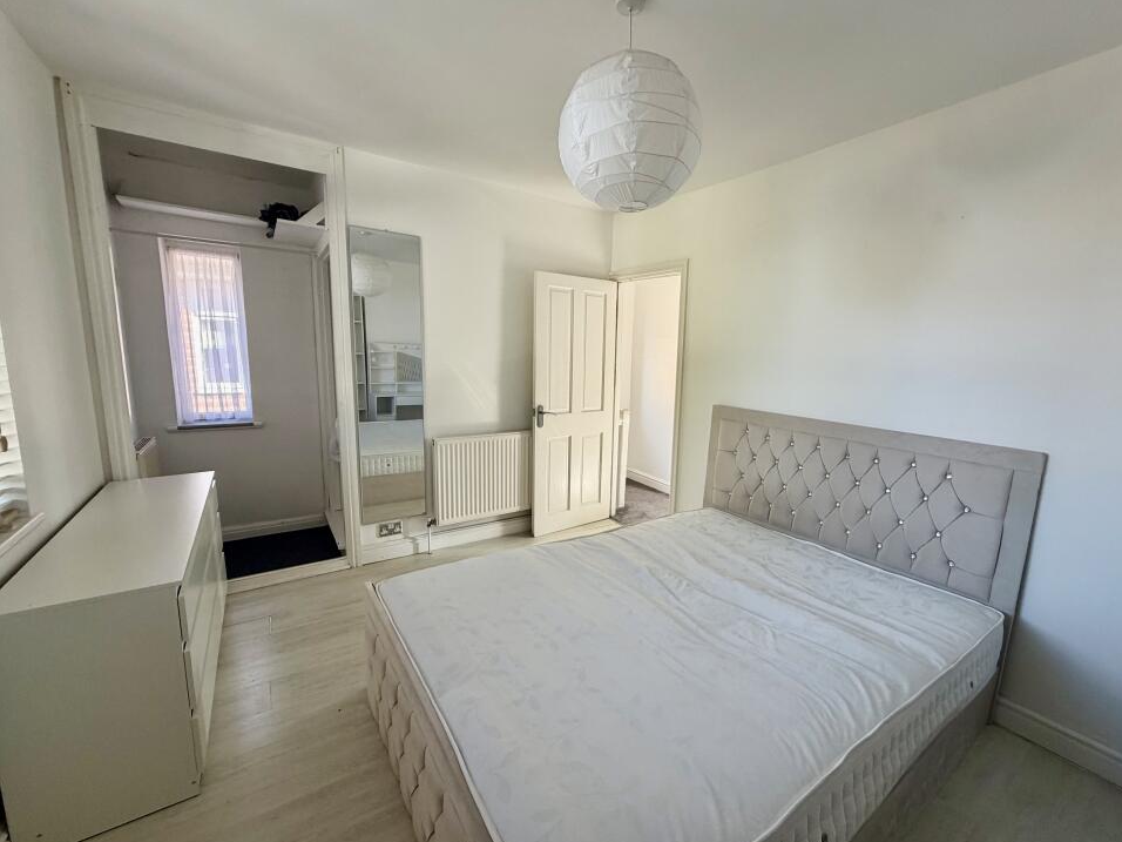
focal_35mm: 15
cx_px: 600
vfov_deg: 81.7
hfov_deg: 98.0
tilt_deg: -8.6
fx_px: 486
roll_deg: -1.9
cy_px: 427
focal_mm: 2.22
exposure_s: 1/121
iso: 160
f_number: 2.2
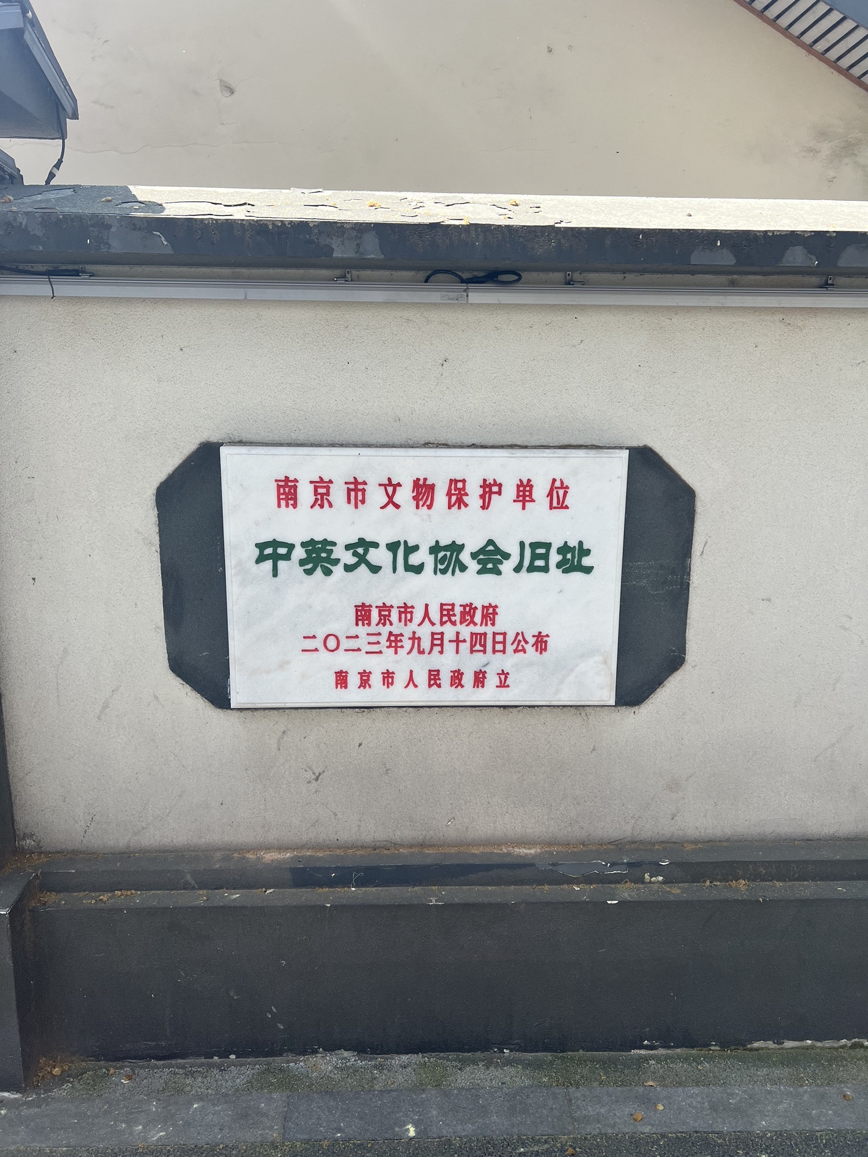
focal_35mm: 26
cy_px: 578
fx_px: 869
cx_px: 434
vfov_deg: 67.3
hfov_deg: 53.1
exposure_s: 1/1183
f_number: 1.5
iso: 50
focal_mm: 5.7
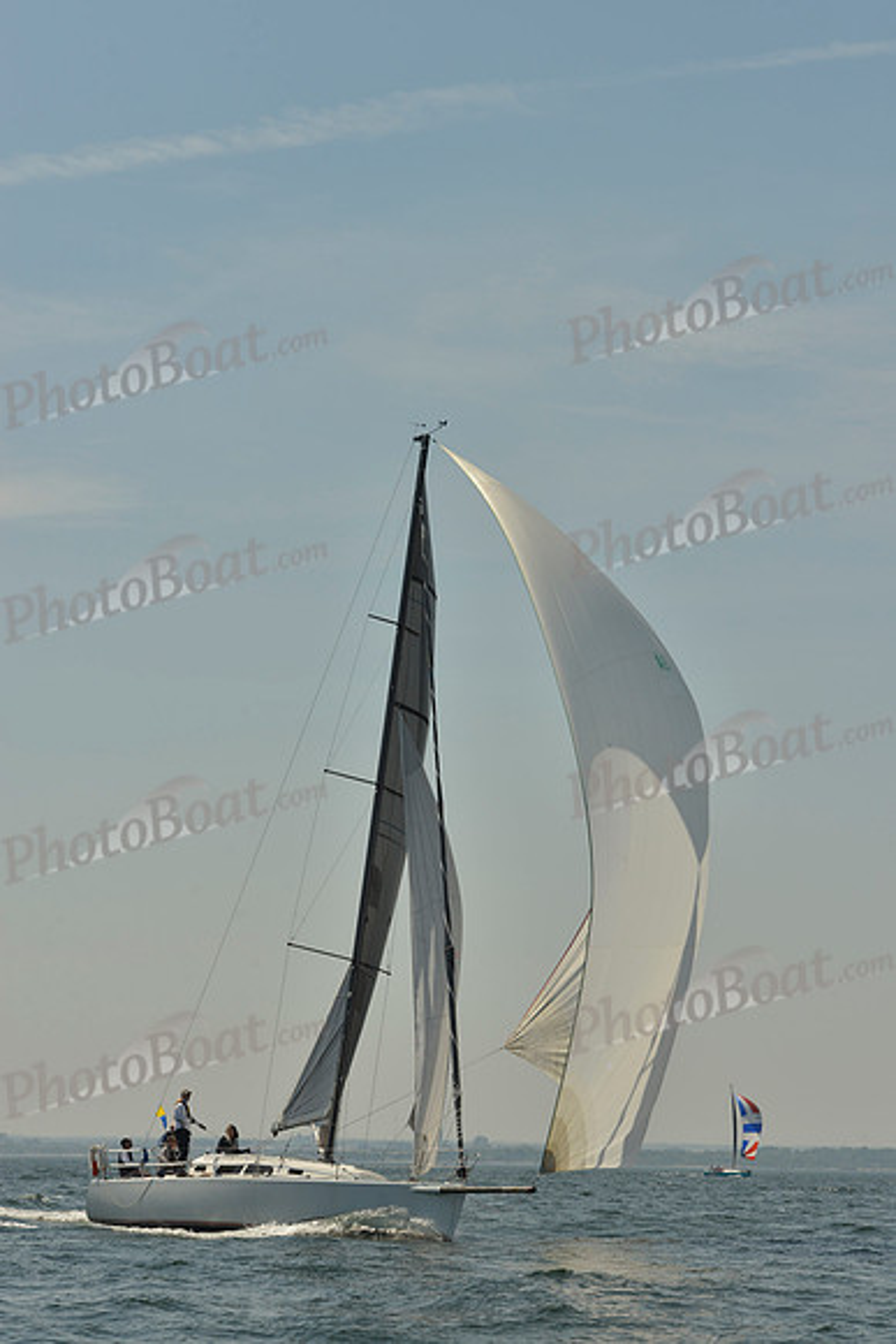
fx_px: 3059
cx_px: 448
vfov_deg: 24.8
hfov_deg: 16.7
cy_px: 672
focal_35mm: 82
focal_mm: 82
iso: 200
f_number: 9
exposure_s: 1/1250
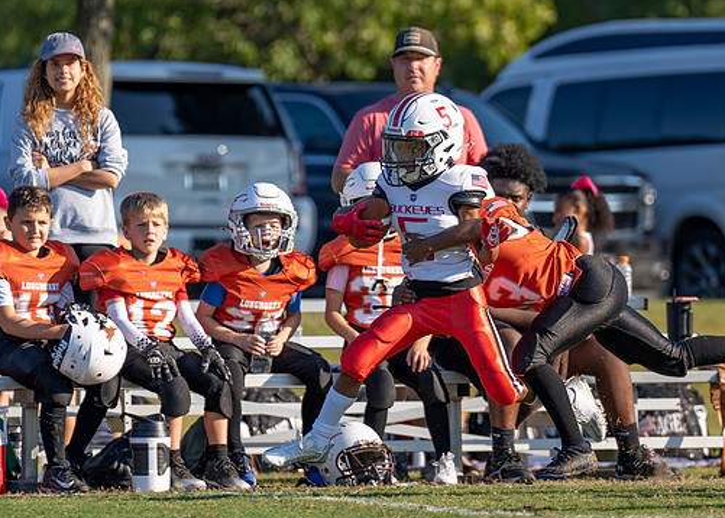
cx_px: 363
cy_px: 242
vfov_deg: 2.9
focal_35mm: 495
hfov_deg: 4.1
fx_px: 10194
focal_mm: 200
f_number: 2.8
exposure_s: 1/1600
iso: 100
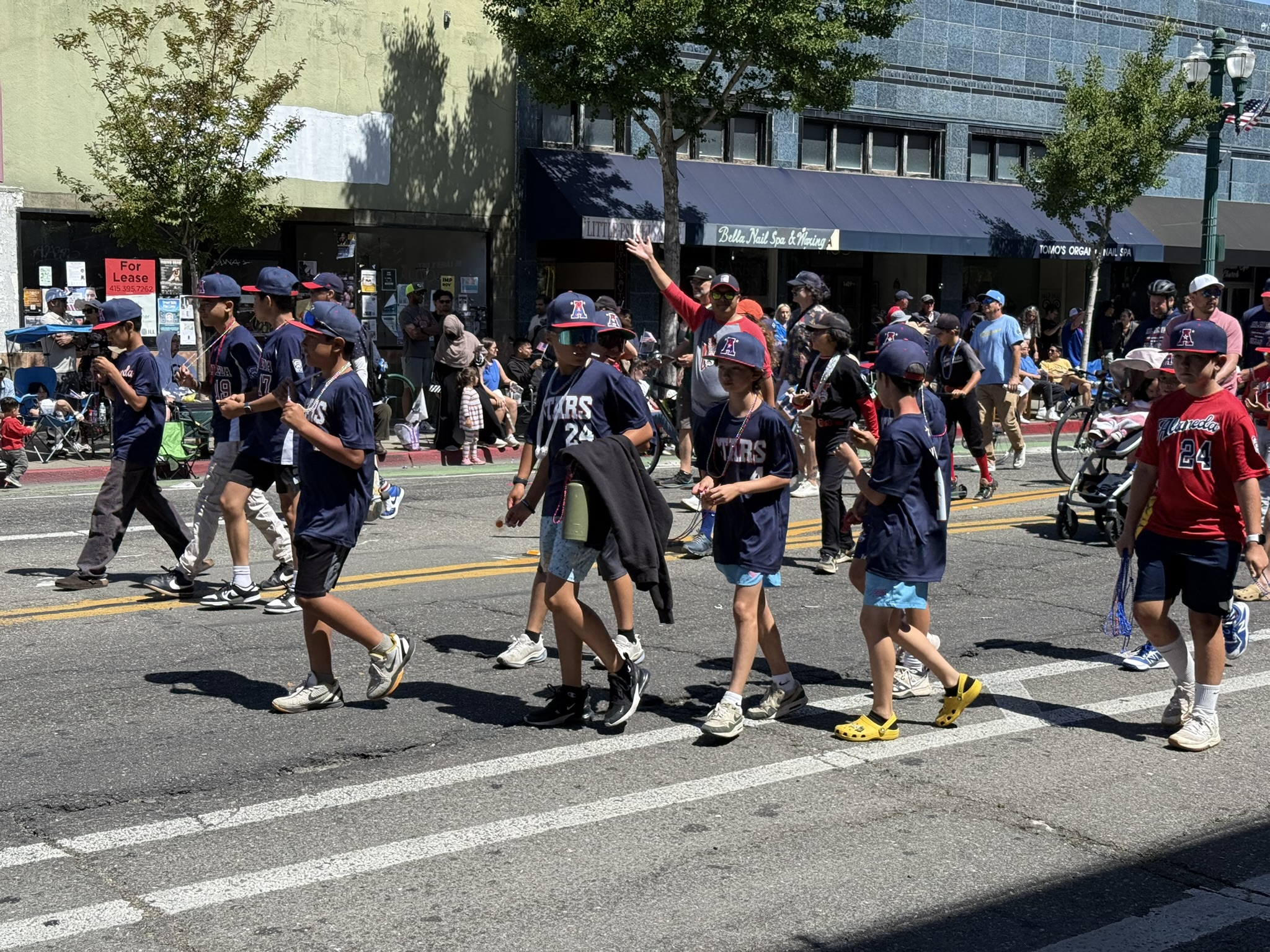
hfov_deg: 39.7
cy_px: 476
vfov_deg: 30.3
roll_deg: -1.4
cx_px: 635
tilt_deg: -5.3
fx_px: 1761
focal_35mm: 48
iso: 64
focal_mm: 6.76
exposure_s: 1/2976
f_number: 1.78
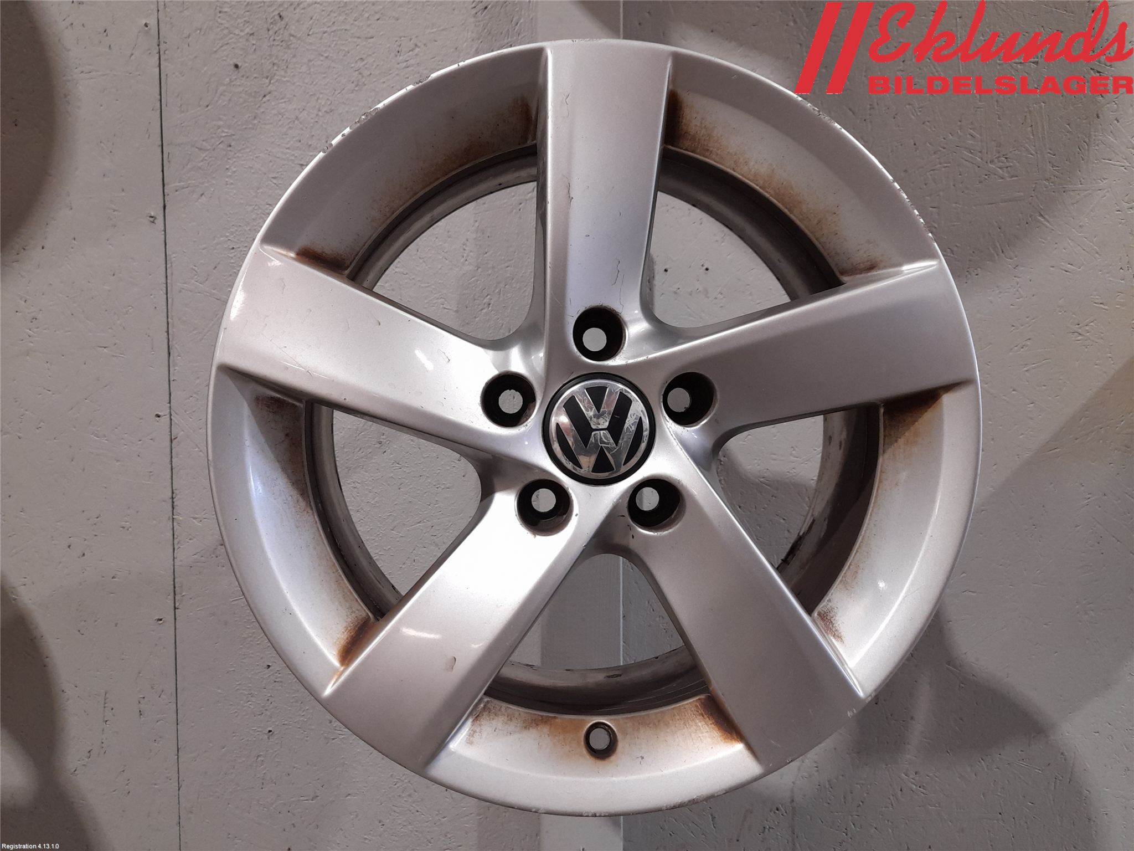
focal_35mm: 25
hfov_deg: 69.4
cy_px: 426
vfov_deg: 54.9
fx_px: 819
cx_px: 567
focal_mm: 4.6
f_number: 2
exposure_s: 1/50
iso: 200
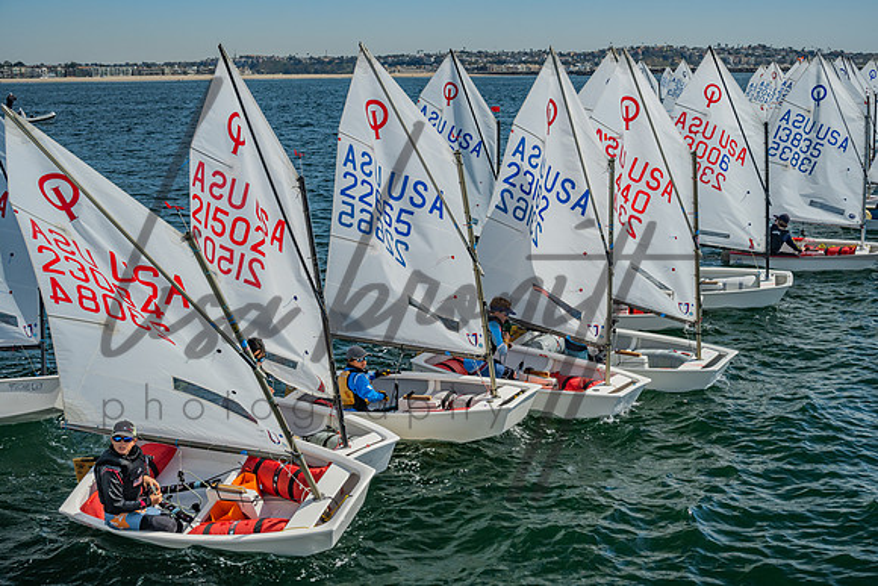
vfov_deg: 26.6
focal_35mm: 51
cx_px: 439
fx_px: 1239
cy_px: 293
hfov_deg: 39.0
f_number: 8
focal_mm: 50
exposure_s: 1/640
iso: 100
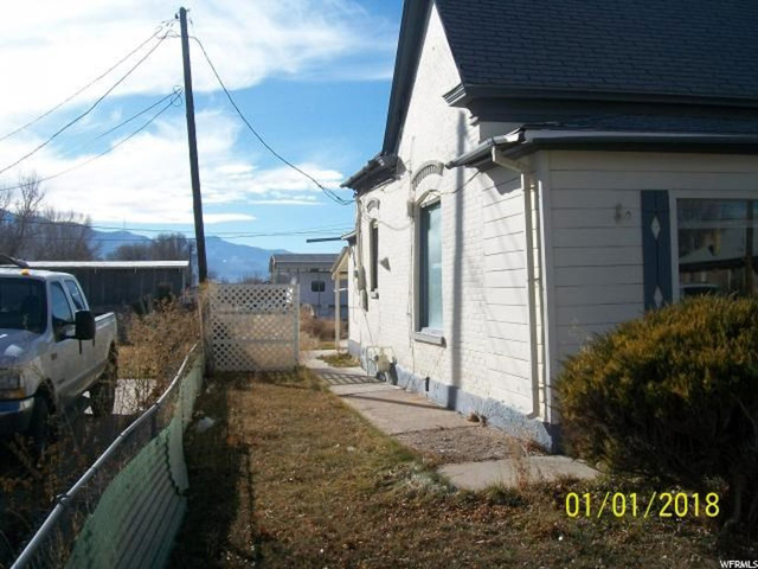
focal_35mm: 36
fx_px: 788
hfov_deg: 51.4
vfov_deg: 39.7
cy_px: 284
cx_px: 379
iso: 80
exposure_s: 1/640
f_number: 4.8
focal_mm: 6
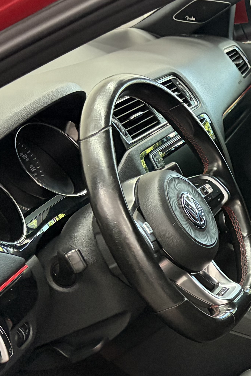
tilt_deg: -22.1
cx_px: 341
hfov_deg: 16.8
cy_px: 230
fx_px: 795
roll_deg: -0.2
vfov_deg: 26.6
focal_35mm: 76
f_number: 1.6
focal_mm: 5.96
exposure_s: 1/40
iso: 400
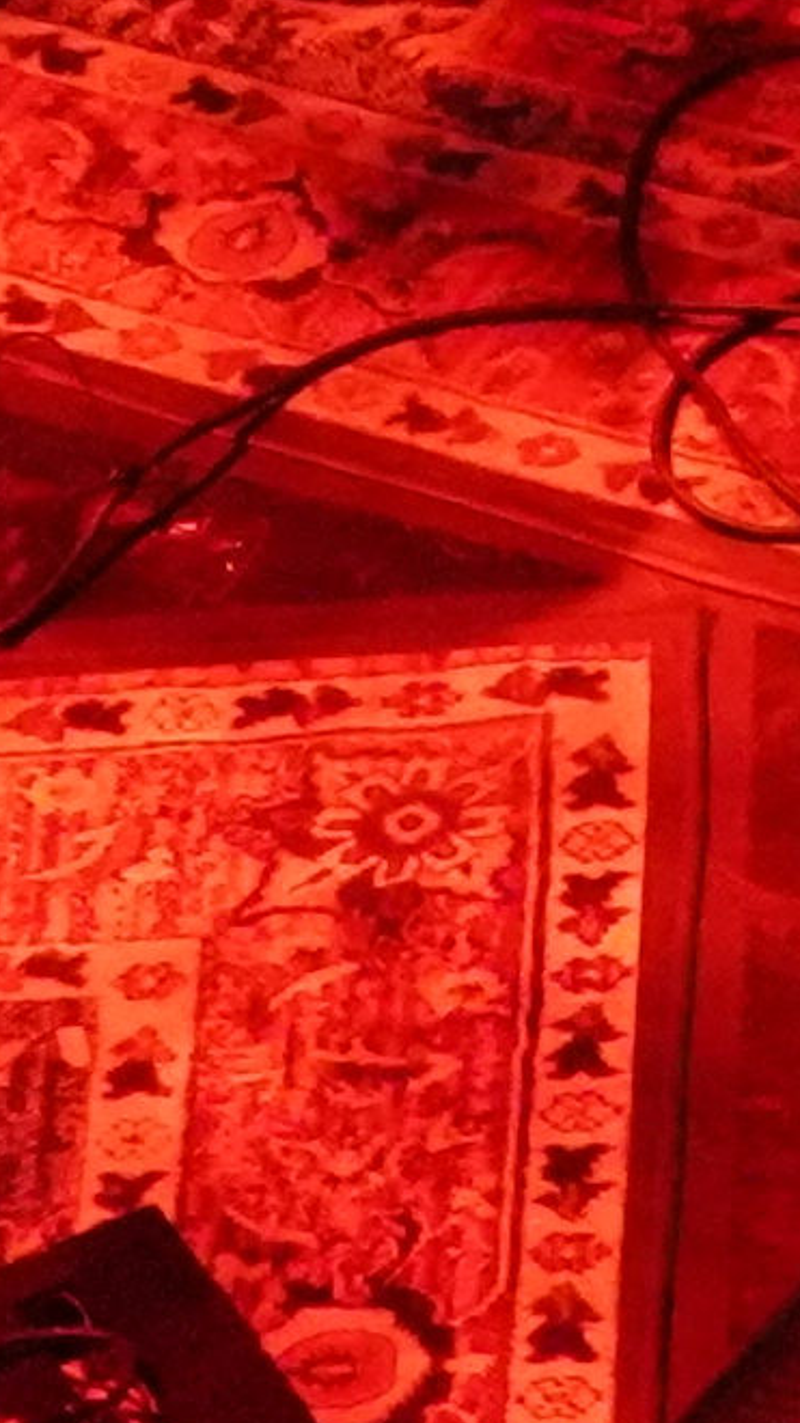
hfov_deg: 3.0
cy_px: -2583
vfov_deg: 5.2
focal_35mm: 400
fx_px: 15092
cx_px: 1042
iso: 12800
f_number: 4
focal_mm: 42
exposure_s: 1/125
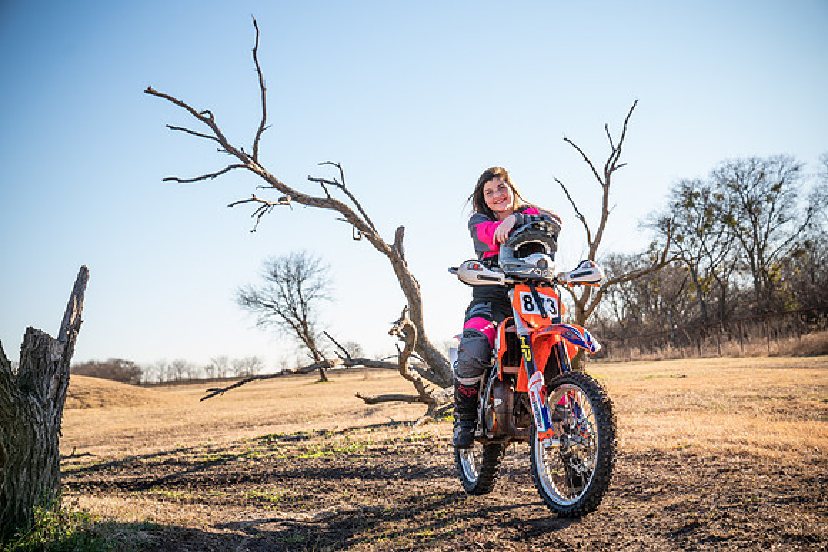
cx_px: 414
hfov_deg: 36.2
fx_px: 1265
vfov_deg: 24.6
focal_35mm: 55
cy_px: 276
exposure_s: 1/250
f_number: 5
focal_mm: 55
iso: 80
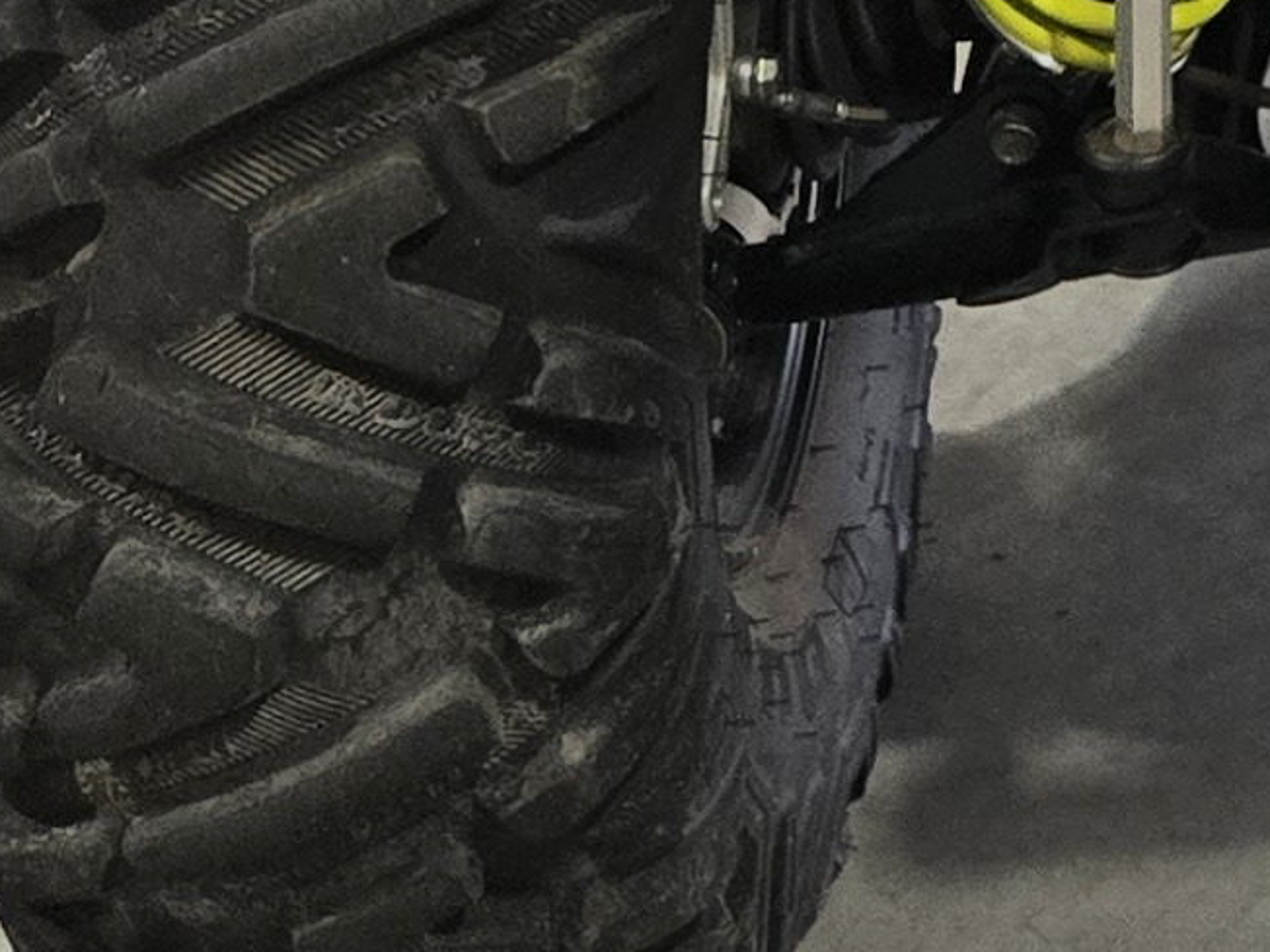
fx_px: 5173
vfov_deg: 9.4
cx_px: 2482
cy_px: -1345
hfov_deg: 12.4
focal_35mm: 141
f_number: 1.8
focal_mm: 5.4
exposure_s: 1/180
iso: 125
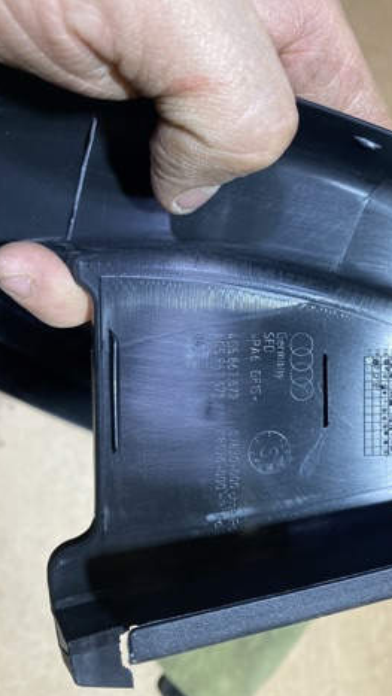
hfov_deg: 41.0
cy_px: 356
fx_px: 517
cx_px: 262
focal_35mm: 28
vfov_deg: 67.9
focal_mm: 4.25
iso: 100
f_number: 1.8
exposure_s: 1/100
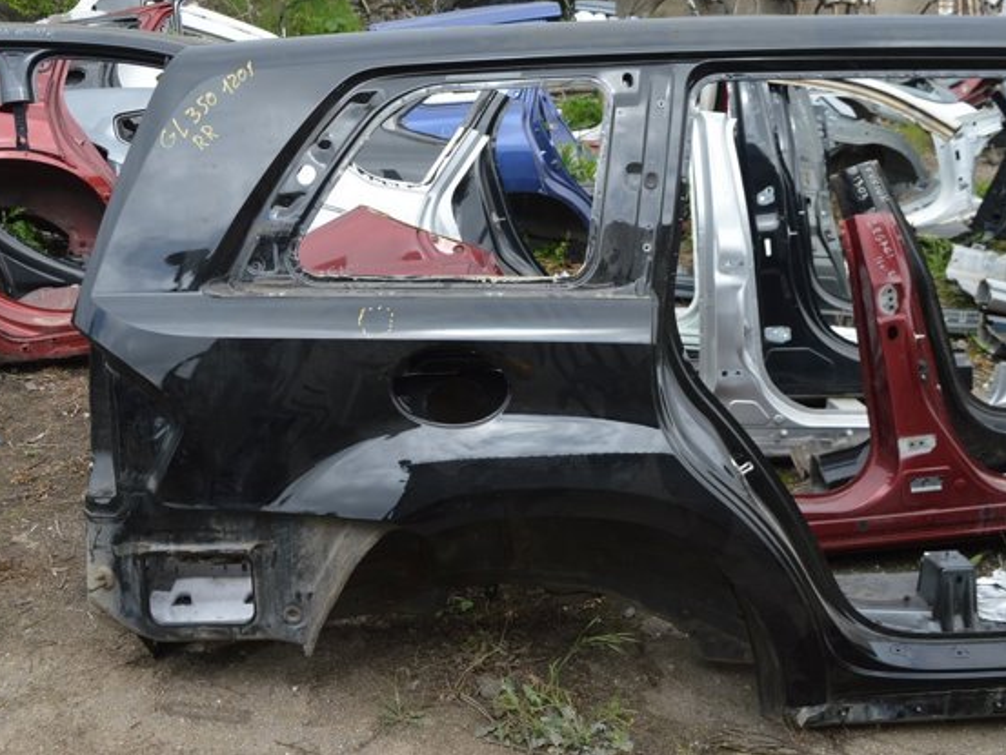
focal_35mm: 40
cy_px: 374
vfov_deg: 36.0
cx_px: 446
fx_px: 1163
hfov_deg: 46.7
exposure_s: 1/200
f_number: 7.1
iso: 100
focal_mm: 24
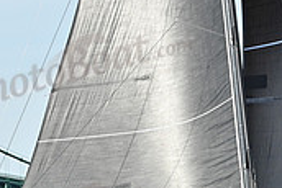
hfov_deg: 5.3
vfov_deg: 3.5
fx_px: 3065
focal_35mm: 391
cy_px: 280
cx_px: 279
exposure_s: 1/1250
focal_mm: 116
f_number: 8
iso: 320
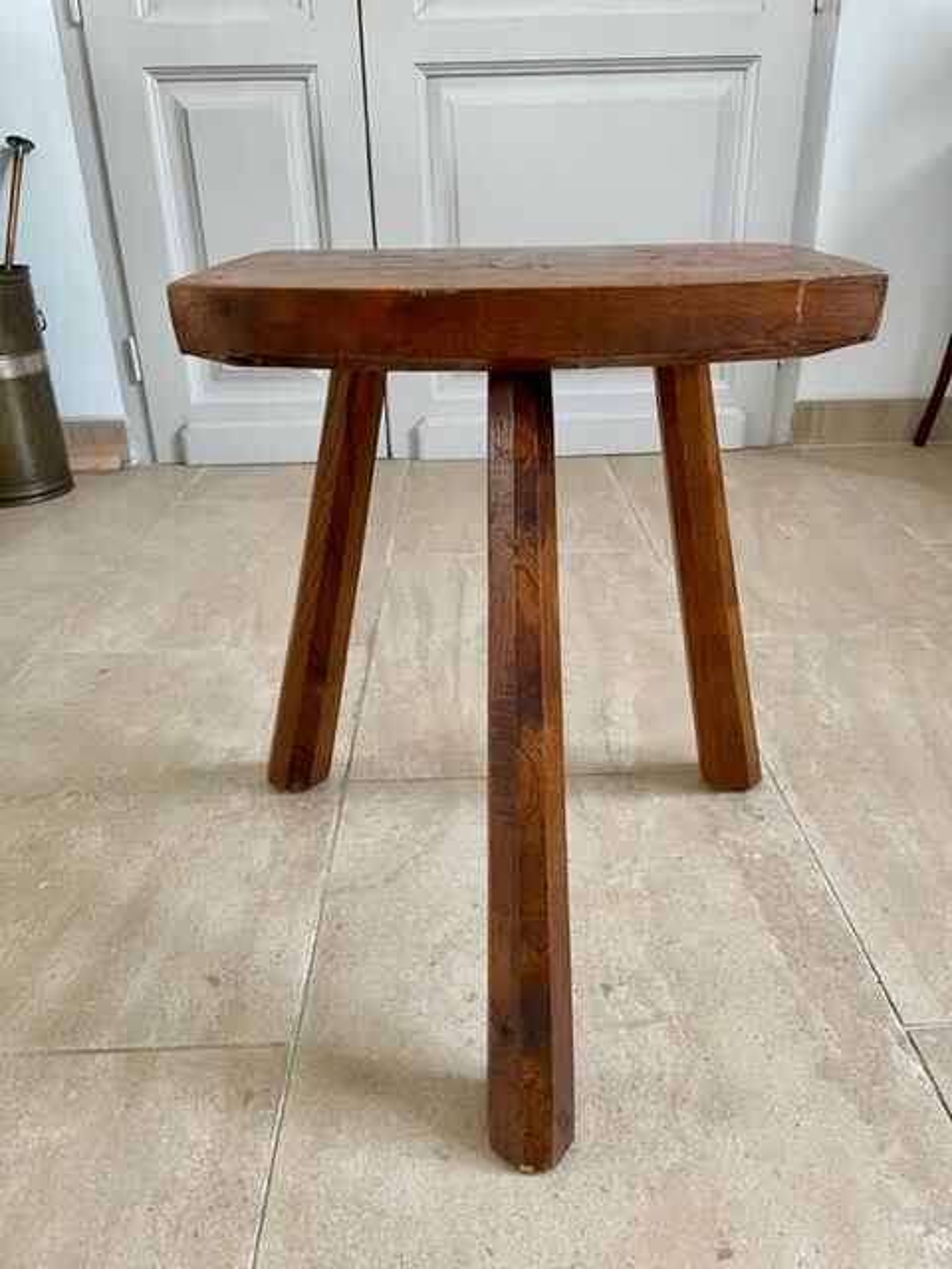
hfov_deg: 53.1
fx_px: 953
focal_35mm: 26
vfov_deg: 67.3
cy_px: 634
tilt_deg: -25.6
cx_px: 476
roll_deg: +1.5
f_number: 1.6
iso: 200
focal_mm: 4.2
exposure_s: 1/60
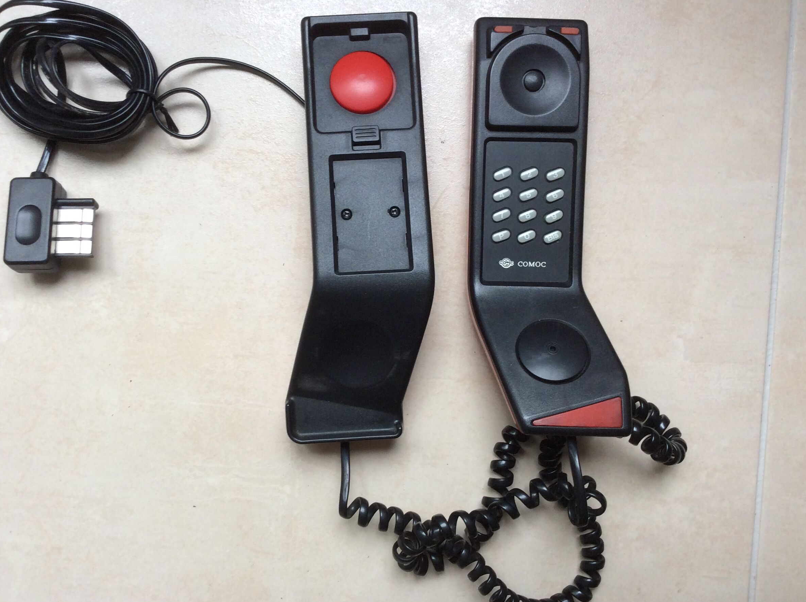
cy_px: 316
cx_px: 378
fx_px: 814
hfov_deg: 52.7
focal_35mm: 35
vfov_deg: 40.6
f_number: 2.4
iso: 50
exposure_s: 1/50
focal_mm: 3.3
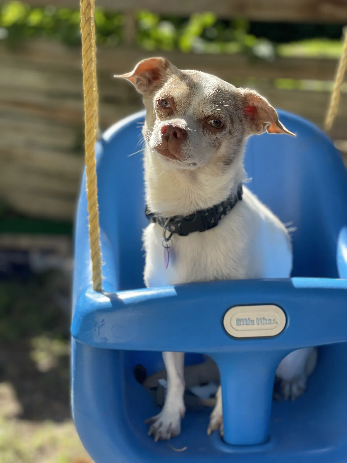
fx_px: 695
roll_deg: -1.7
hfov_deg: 28.0
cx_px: 174
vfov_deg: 36.8
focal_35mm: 52
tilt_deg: -17.6
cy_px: 232
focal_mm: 6
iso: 32
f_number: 2
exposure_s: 1/489
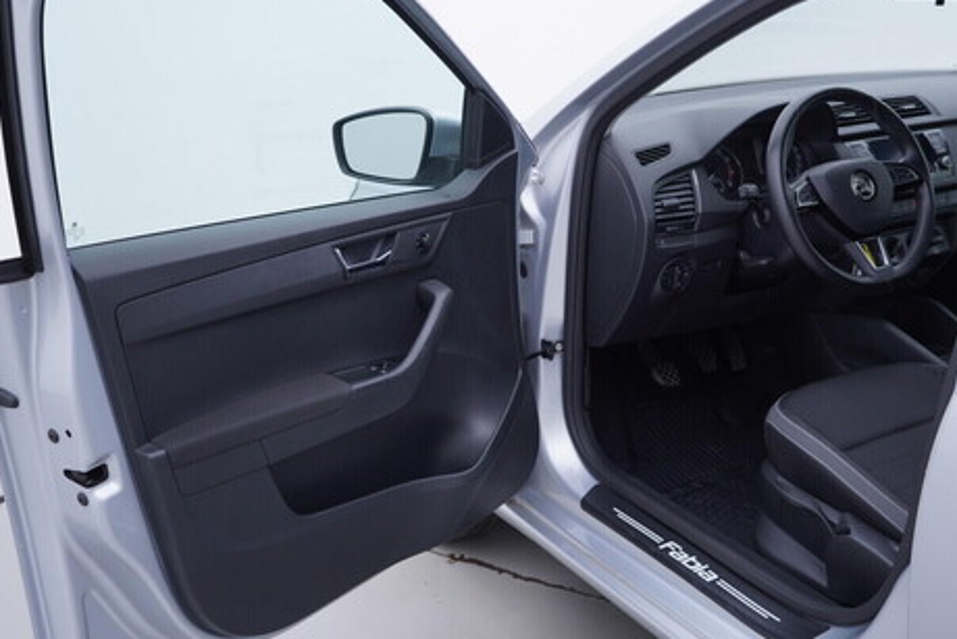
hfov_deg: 45.4
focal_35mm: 43
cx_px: 520
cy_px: 272
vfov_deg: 31.2
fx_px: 1143
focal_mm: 24
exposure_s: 1/60
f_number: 3.5
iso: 125
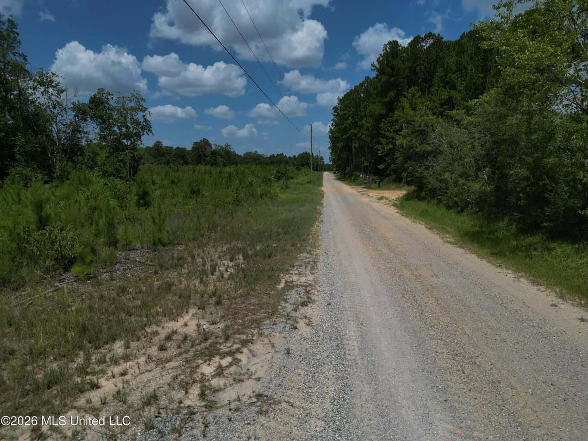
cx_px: 294
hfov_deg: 71.6
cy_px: 220
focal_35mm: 24
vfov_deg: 56.8
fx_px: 408
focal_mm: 6.7
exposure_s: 1/8000
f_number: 1.7
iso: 100
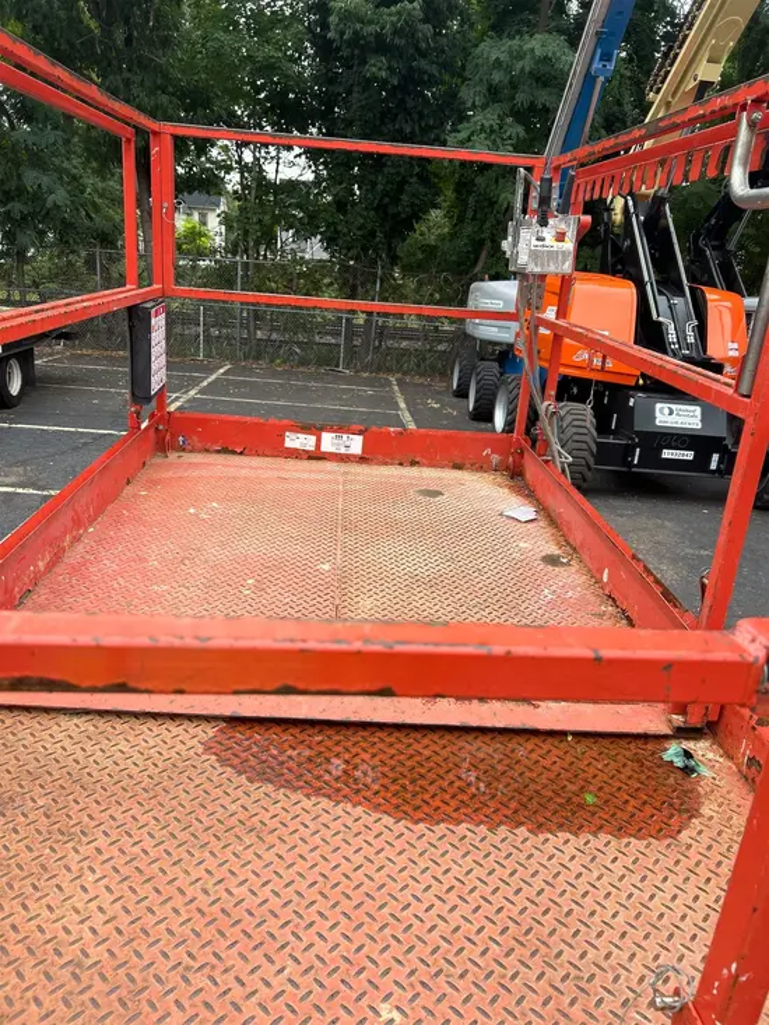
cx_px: 384
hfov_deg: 53.1
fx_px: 770
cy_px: 512
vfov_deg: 67.3
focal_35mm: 26
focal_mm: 5.7
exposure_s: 1/320
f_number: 1.5
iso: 50
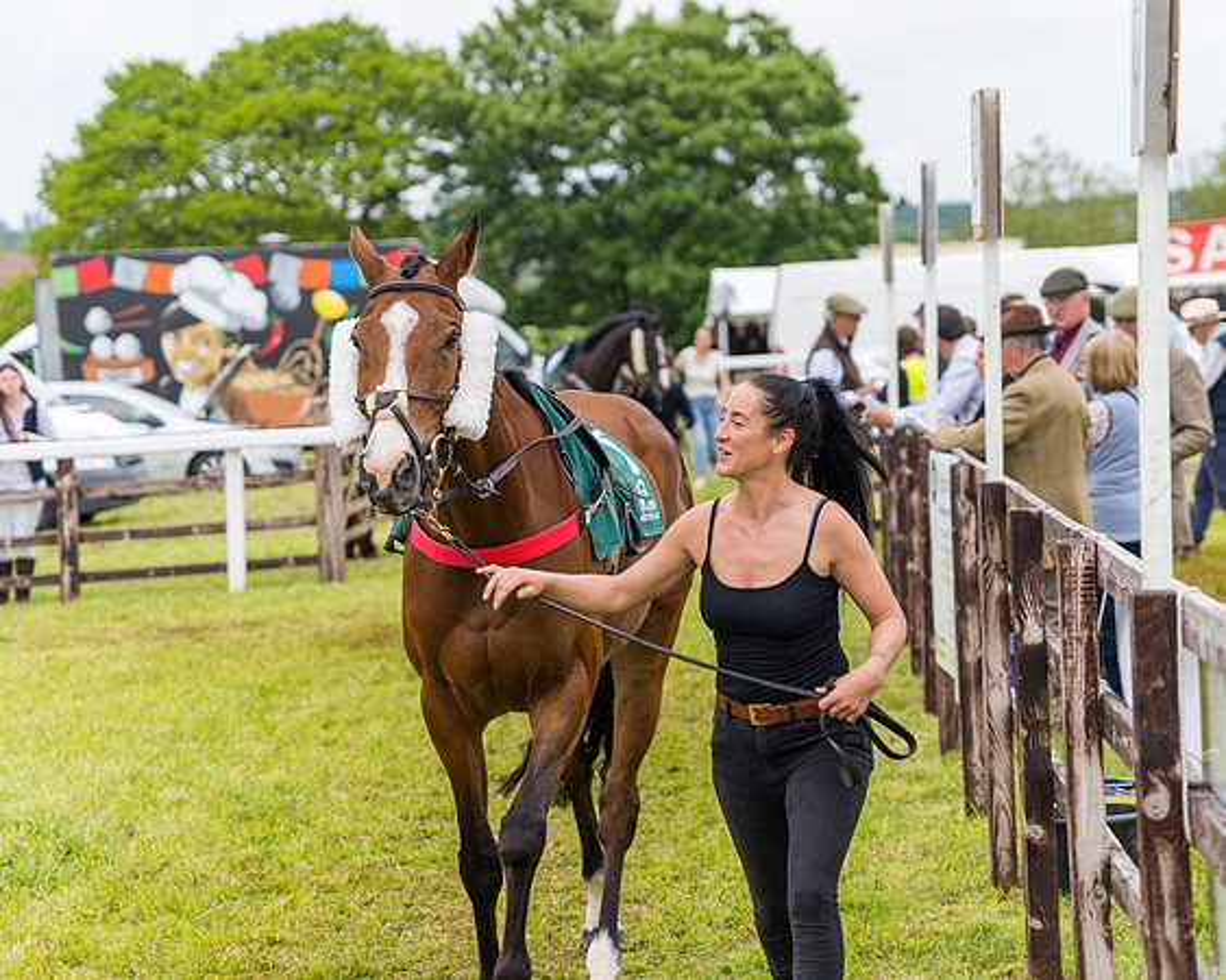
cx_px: 705
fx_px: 4363
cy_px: 494
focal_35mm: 120
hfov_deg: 16.0
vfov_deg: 12.8
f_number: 4
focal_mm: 105
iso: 50
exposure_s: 1/160
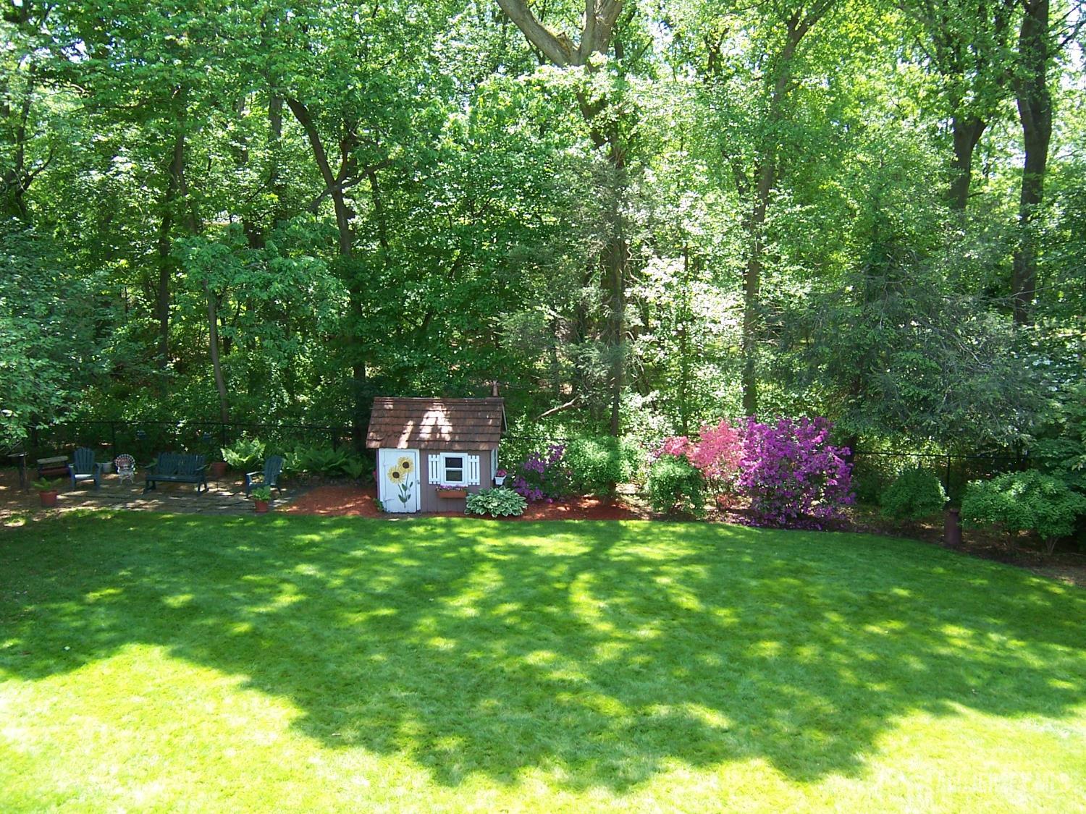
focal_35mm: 33
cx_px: 543
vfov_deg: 42.9
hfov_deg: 55.4
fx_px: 1035
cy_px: 407
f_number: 3.4
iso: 80
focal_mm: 5.5
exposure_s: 1/90
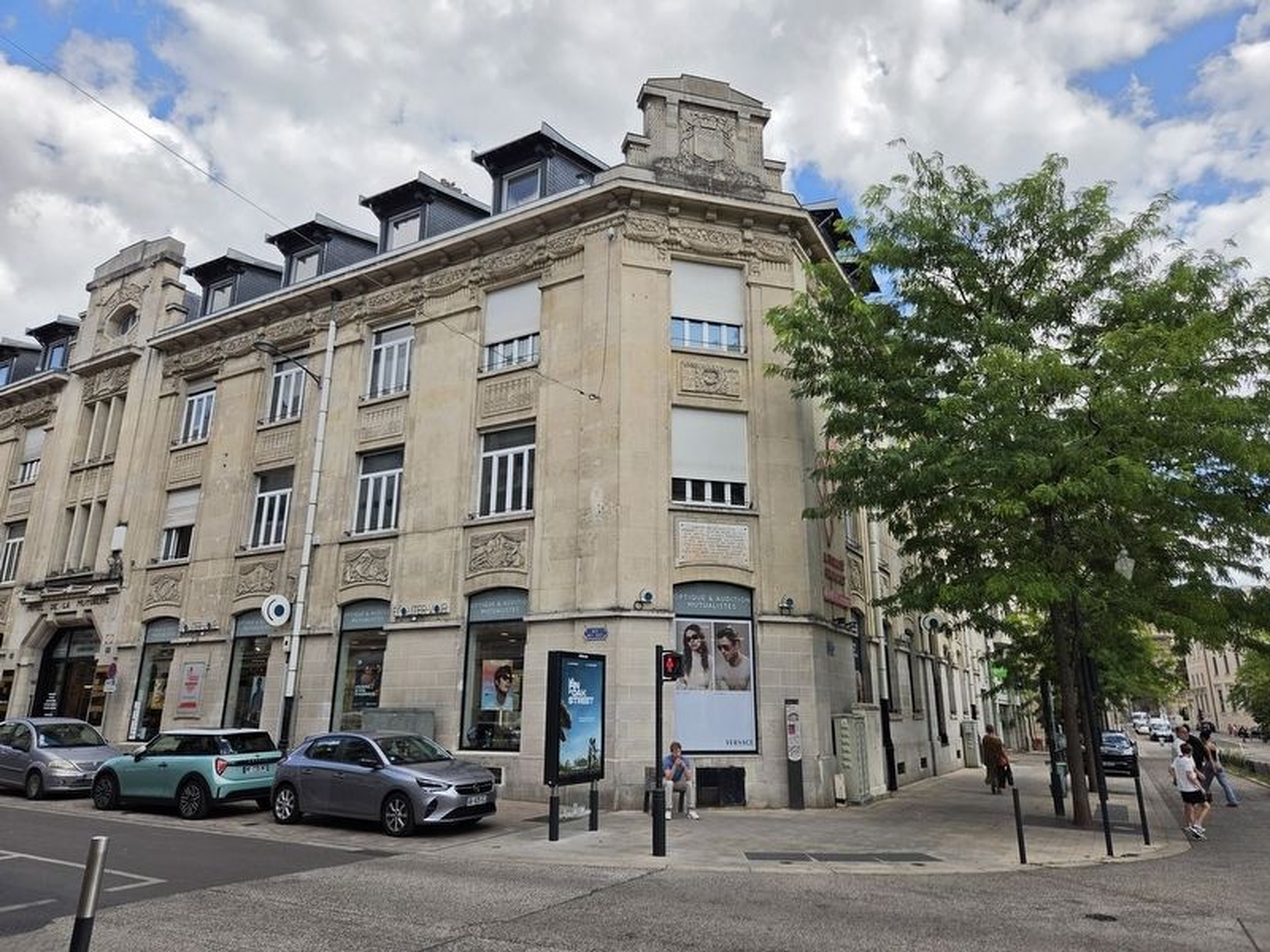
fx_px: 844
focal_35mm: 23
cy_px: 476
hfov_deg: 73.9
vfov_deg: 58.9
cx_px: 635
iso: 80
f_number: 1.8
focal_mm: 5.4
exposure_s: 1/3300
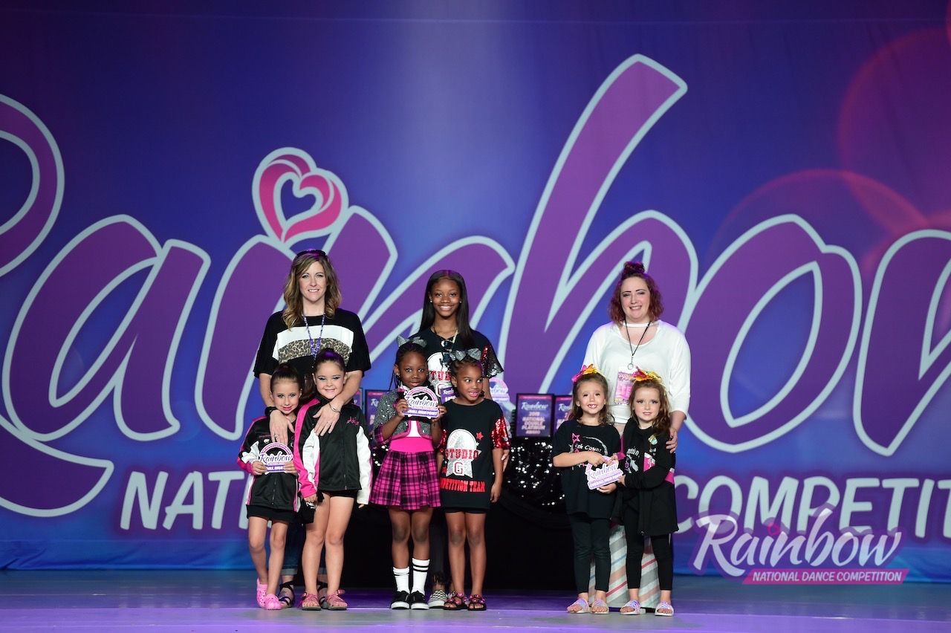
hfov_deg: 10.3
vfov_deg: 6.9
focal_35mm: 200
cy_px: 316
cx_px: 476
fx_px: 5280
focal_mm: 200
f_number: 3.2
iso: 2500
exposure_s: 1/1250
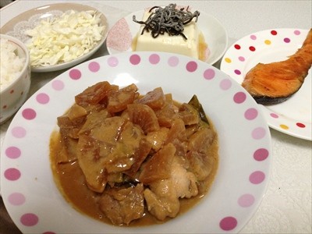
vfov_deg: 42.9
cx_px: 156
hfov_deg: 55.4
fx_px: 297
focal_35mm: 33
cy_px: 117
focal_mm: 4.13
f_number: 2.4
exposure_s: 1/20
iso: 250
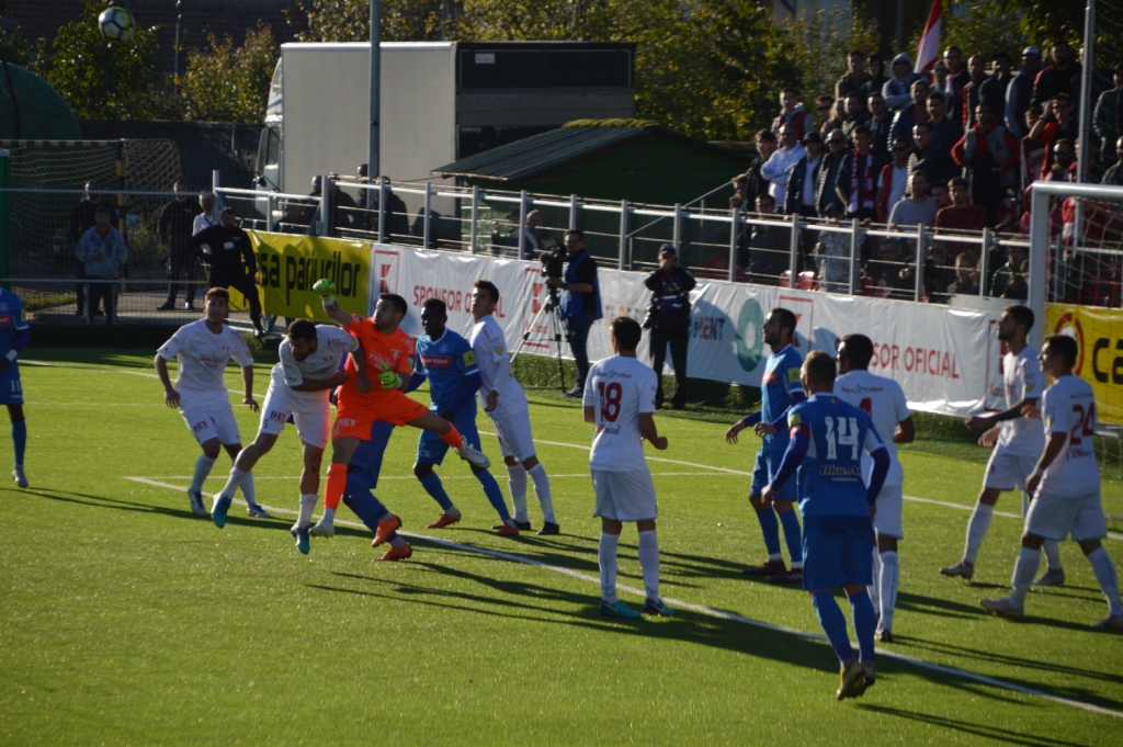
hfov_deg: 10.2
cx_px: 562
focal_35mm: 202
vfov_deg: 6.8
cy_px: 374
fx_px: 6312
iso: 400
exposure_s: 1/800
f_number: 6
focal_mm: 135
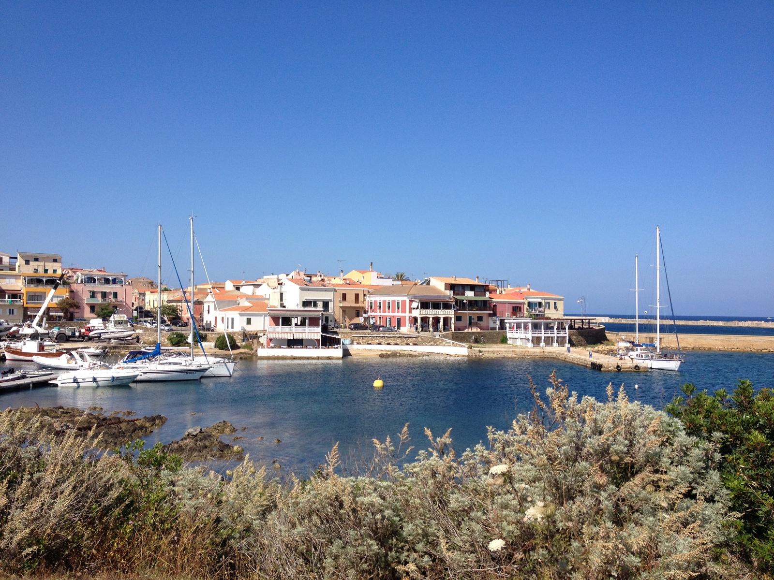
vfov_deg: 40.7
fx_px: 783
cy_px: 290
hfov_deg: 52.6
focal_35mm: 35
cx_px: 387
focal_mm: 4.28
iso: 50
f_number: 2.4
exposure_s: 1/1783
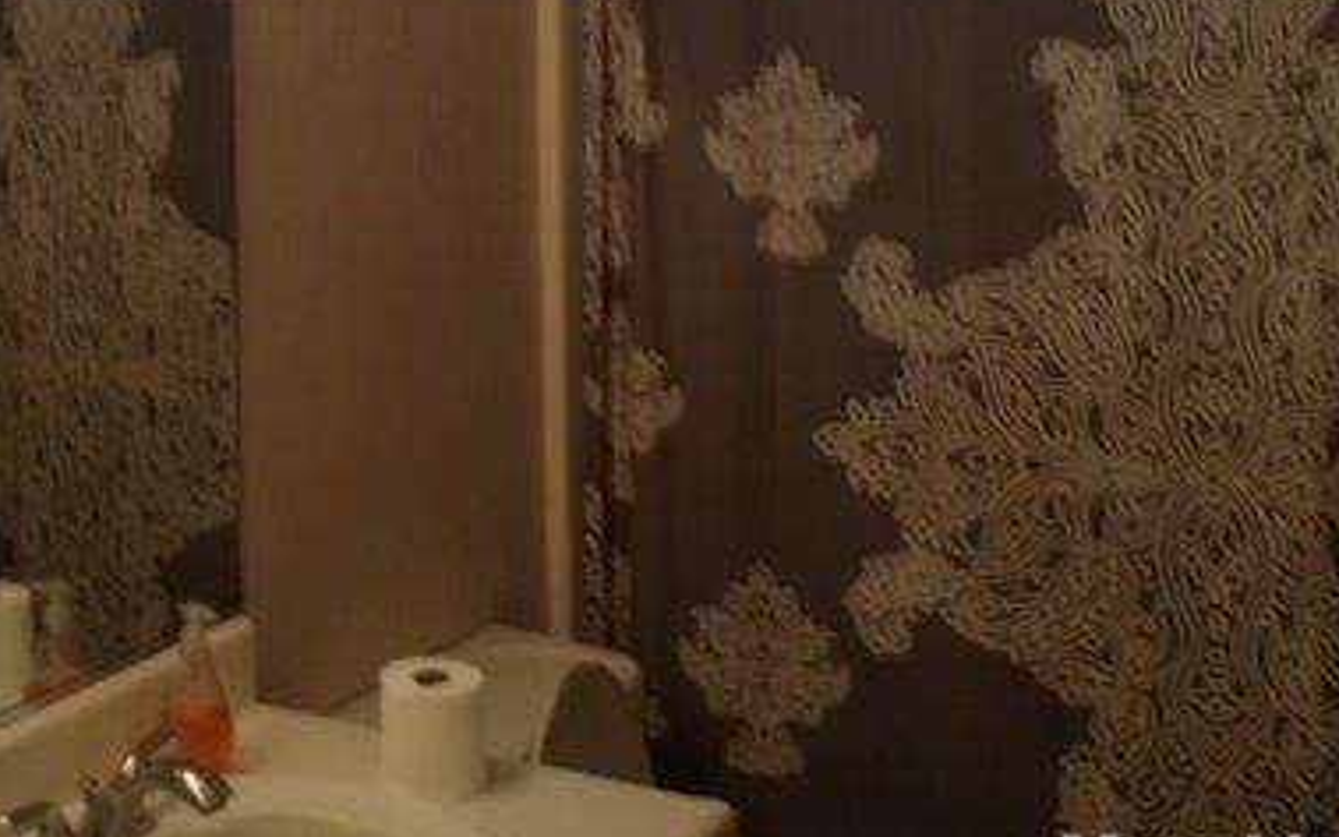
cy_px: 60
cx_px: 272
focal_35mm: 59
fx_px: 2153
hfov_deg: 33.6
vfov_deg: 21.4
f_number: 2.4
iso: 40
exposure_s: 1/24
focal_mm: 3.3
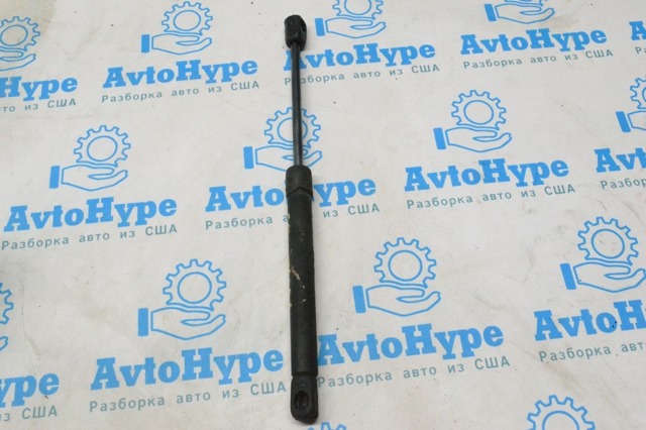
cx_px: 323
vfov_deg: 34.2
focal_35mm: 39
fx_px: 699
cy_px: 215
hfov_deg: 49.6
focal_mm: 26
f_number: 11
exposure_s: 1/160
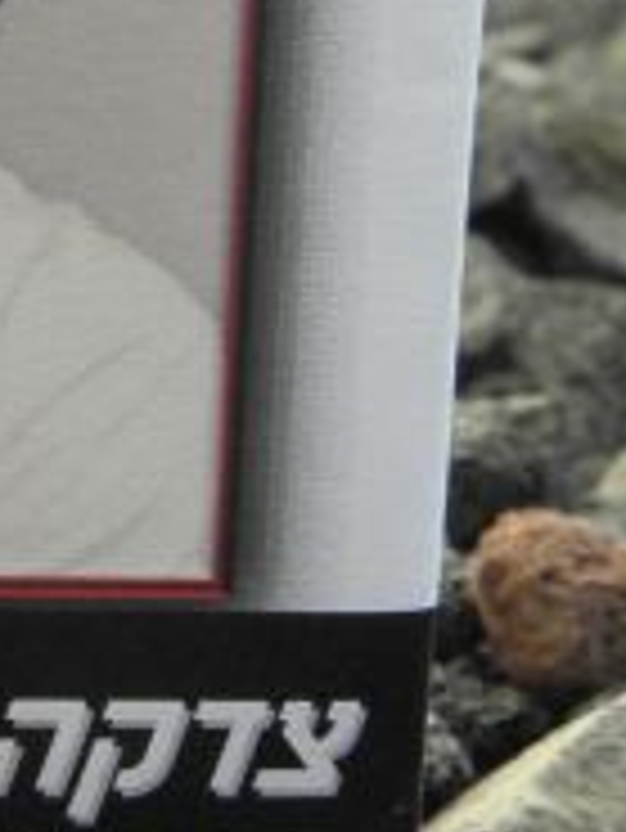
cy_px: -31
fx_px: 3661
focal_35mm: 152
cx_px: -383
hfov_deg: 9.4
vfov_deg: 12.8
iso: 64
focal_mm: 7.87
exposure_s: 1/80
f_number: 4
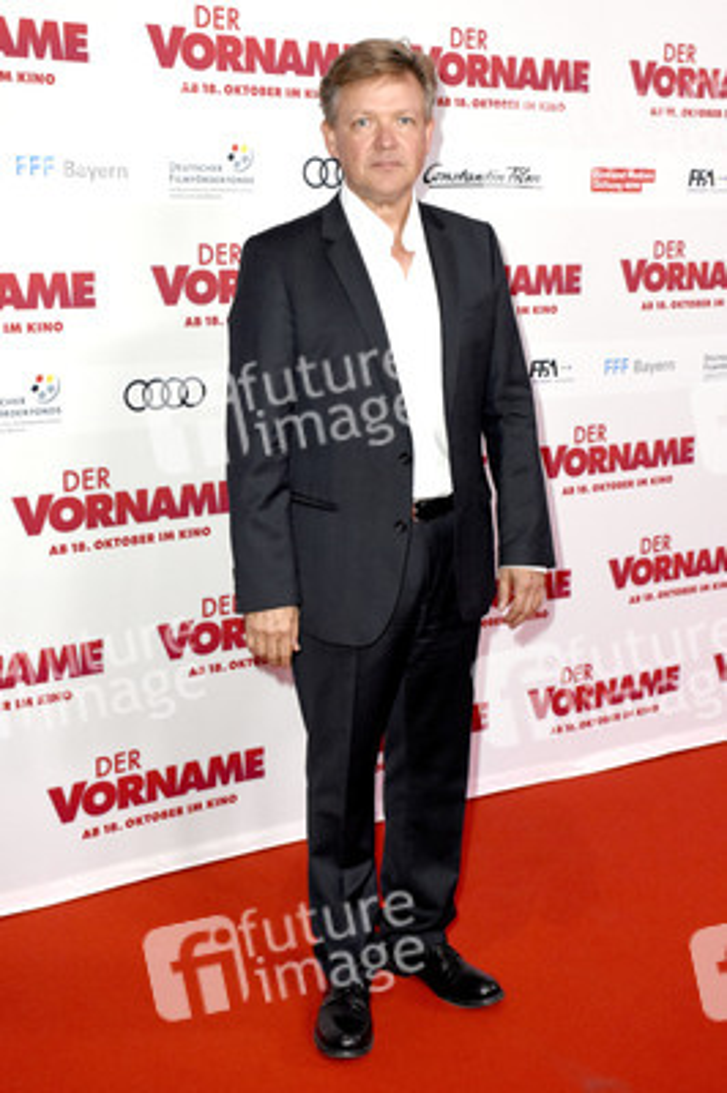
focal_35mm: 48
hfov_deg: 28.0
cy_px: 546
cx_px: 364
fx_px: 1456
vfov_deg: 41.1
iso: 3200
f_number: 6.3
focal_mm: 32
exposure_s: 1/160
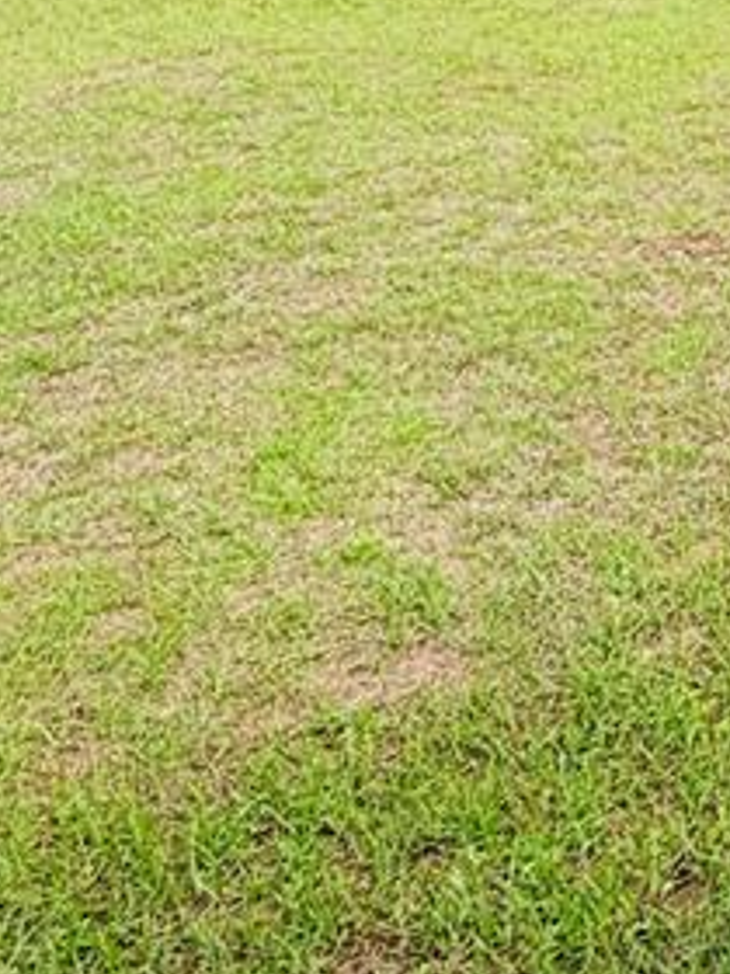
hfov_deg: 19.1
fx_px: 1687
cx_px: 1283
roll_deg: -1.8
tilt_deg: -7.1
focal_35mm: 60
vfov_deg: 28.1
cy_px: -195
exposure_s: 1/770
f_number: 2.2
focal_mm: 2.22
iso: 32
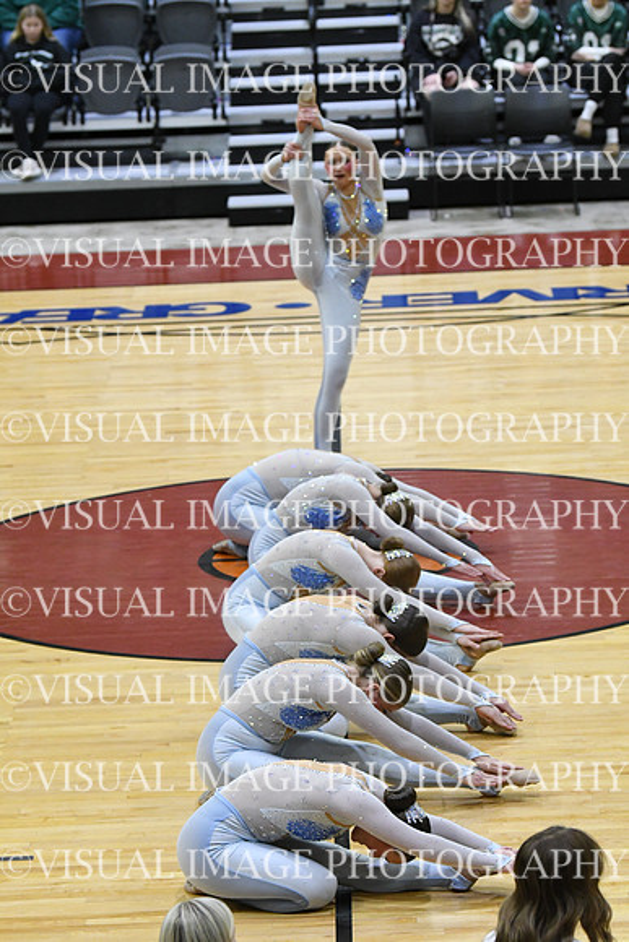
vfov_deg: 13.4
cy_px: 471
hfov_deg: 9.0
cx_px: 314
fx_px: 4007
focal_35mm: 153
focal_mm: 102
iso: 5000
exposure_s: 1/400
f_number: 4
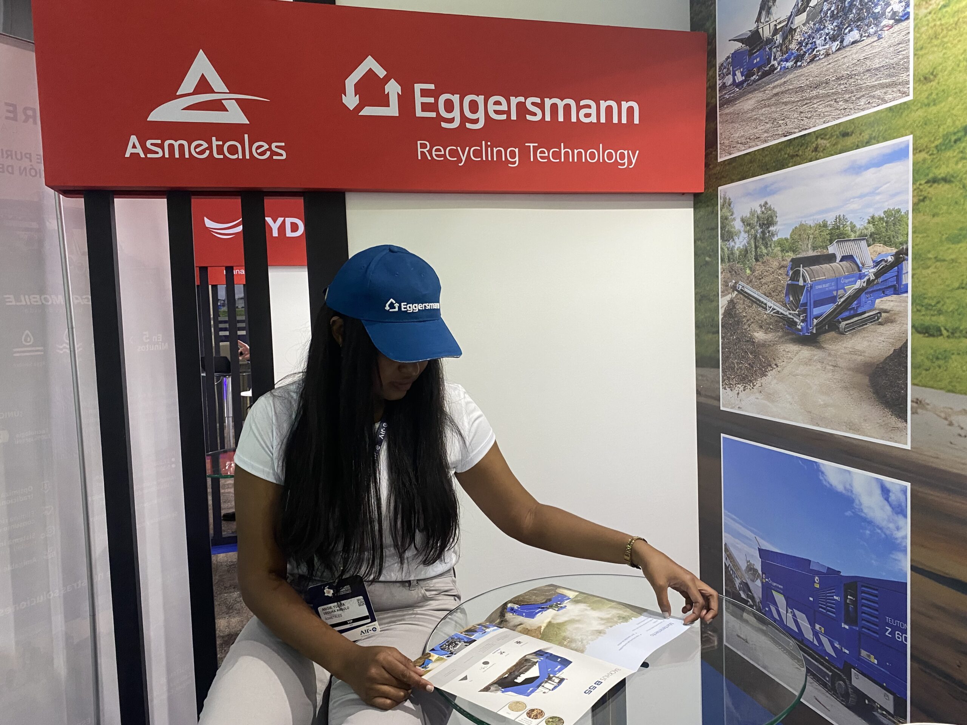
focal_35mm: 26
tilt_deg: -4.6
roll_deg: +1.6
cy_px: 362
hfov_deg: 67.3
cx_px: 484
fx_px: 726
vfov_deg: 53.1
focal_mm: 4.25
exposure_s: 1/60
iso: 250
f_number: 1.8
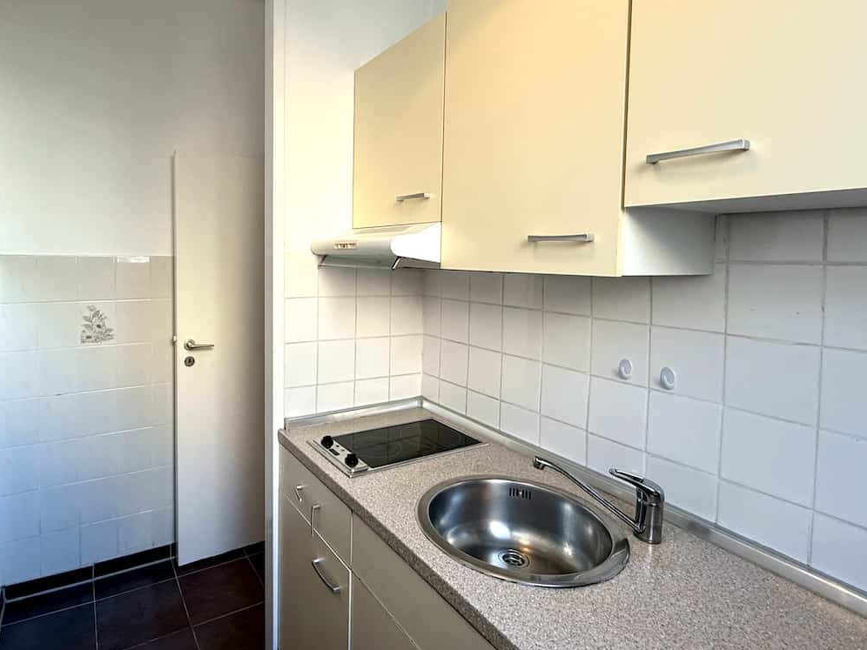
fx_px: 451
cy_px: 291
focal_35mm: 18
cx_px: 353
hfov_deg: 86.8
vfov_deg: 71.4
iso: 125
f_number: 2.2
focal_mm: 2.22
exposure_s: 1/100
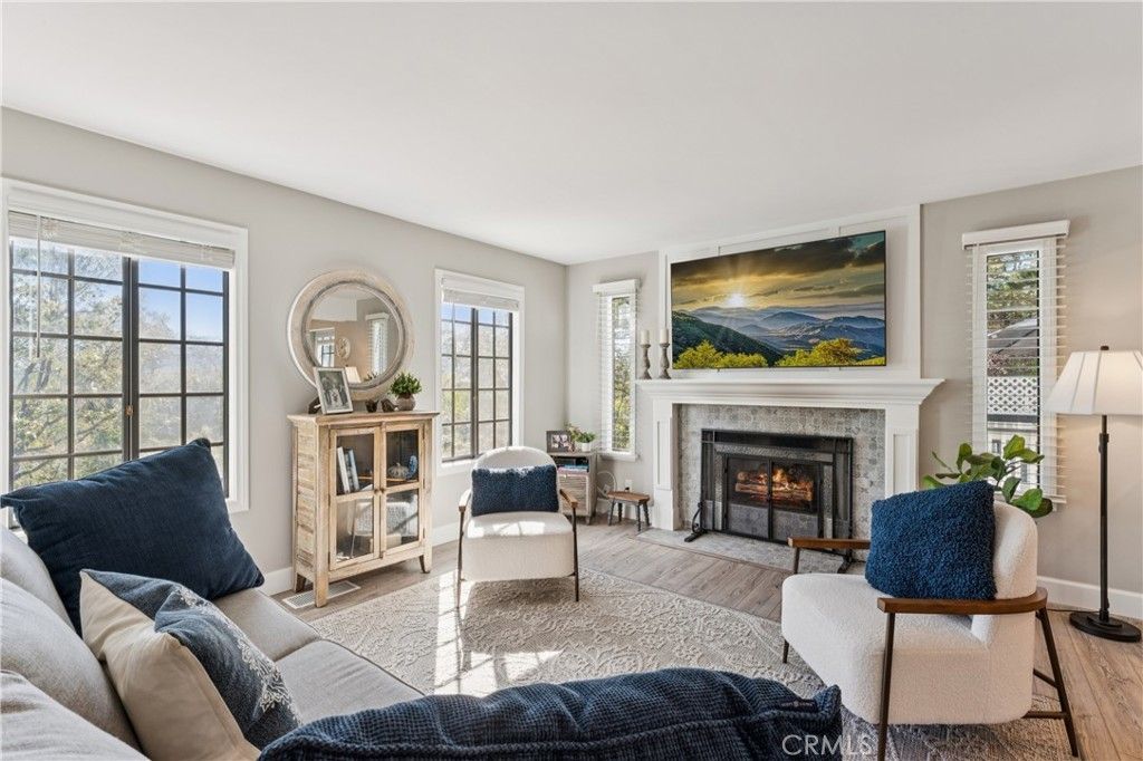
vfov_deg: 73.0
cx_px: 572
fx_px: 514
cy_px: 380
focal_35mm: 16
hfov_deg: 96.0
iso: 100
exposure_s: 1/5
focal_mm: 16.2
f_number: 13
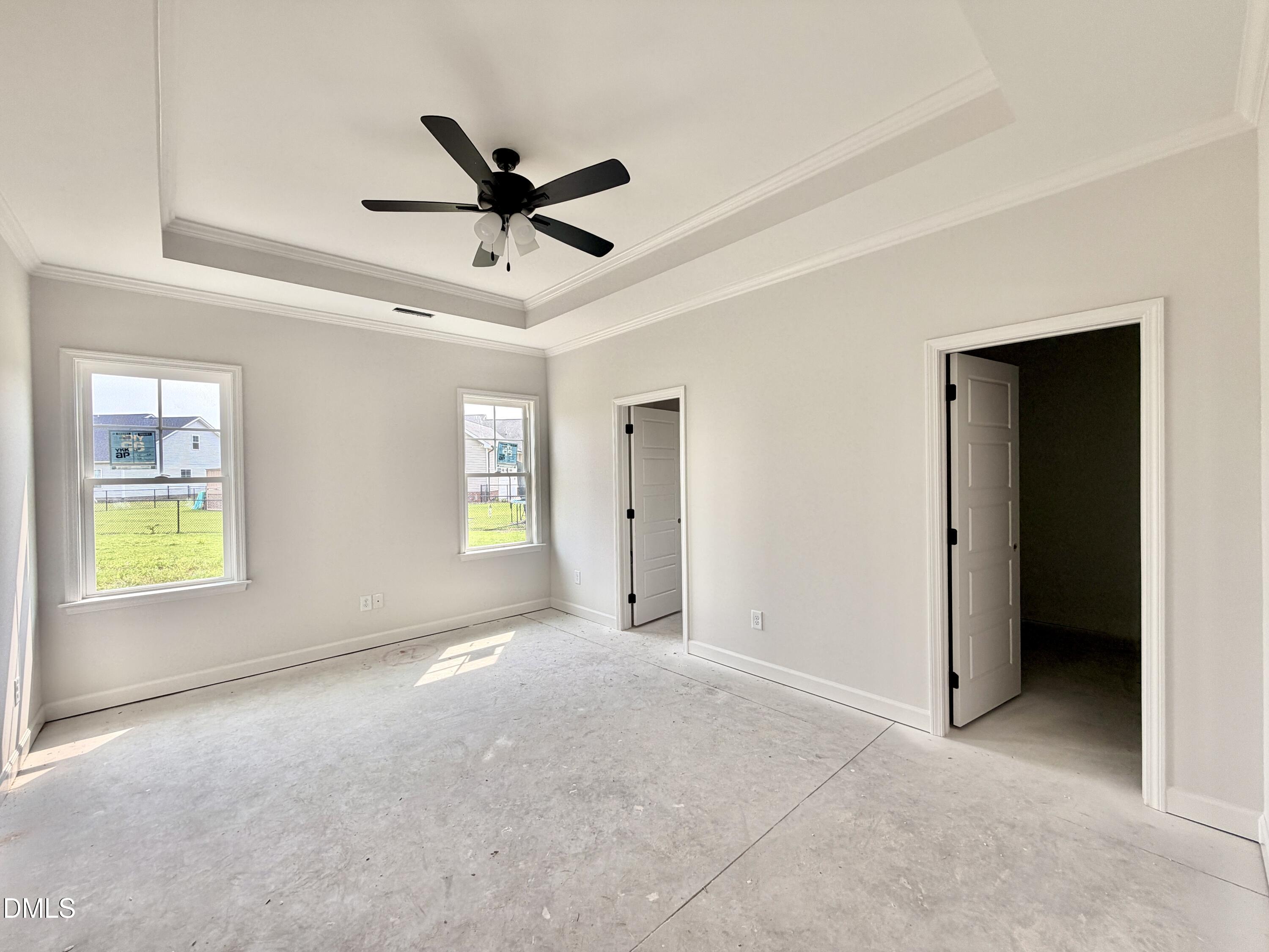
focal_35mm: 14
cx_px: 634
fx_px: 513
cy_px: 476
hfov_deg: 102.1
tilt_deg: +0.7
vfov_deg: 85.7
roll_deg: +0.6
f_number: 2.2
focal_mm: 2.22
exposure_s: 1/148
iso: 40
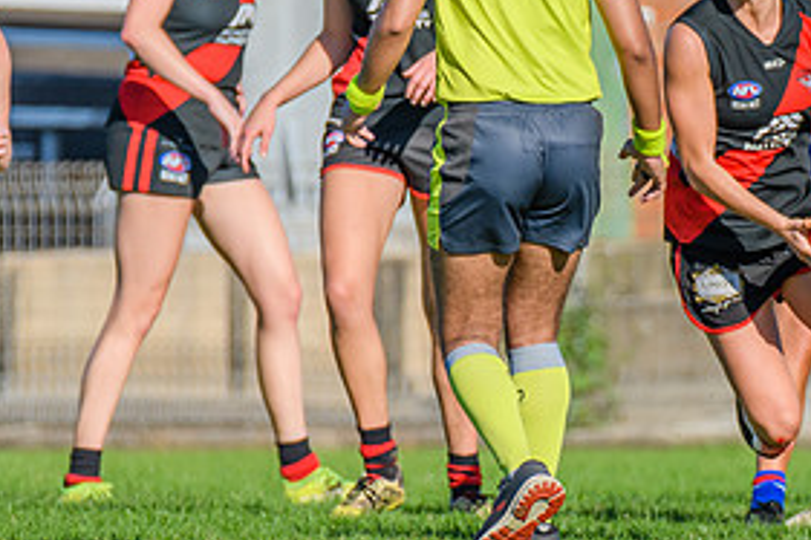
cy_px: 456
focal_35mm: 1536
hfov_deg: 1.3
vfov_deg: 0.9
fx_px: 34581
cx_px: 637
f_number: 7.1
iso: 640
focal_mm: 500
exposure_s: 1/1600
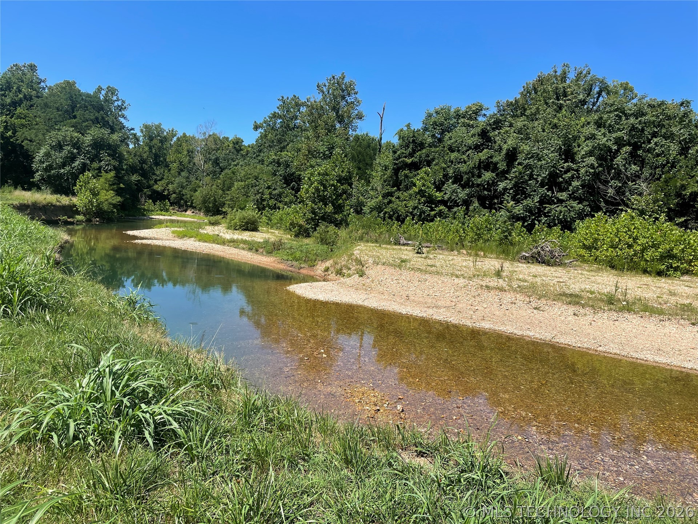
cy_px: 262
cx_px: 349
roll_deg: -4.6
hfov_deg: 67.3
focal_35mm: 26
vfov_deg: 53.1
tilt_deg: -4.6
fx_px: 524
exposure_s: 1/2506
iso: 32
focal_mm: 4.2
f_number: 1.6
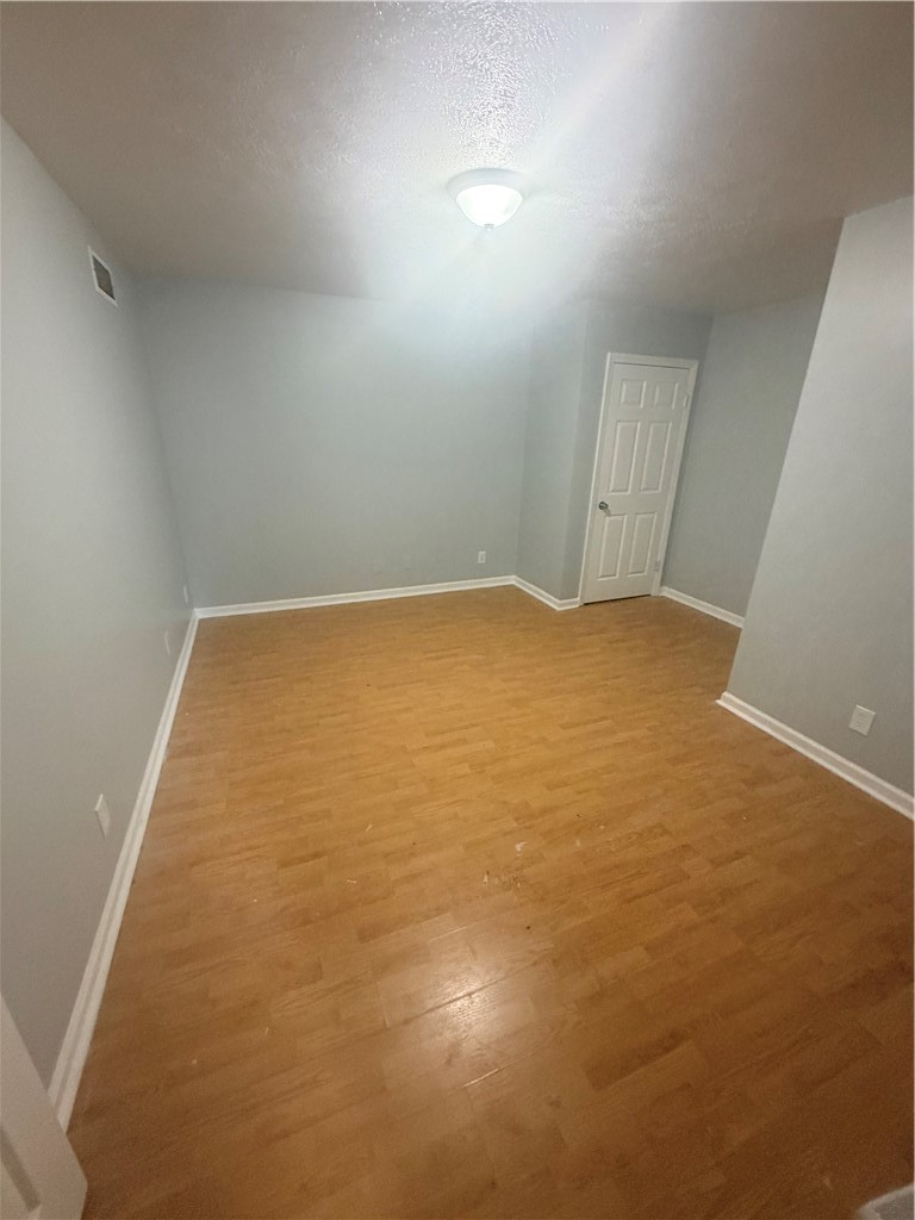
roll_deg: -1.6
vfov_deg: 102.1
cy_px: 610
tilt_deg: -19.8
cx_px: 458
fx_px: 493
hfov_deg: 85.7
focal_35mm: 14
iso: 400
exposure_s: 1/60
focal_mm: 2.22
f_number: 2.2
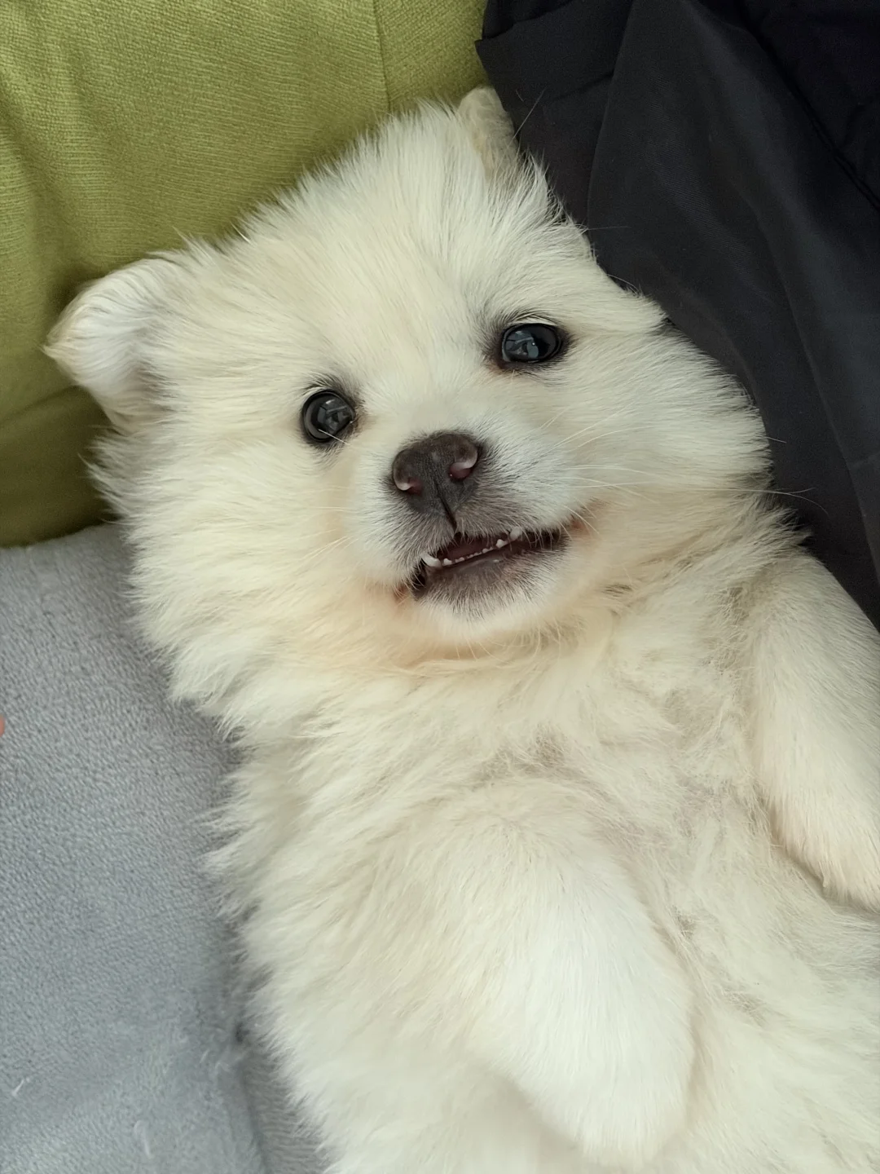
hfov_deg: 28.0
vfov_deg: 36.8
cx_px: 440
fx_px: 1763
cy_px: 587
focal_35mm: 52
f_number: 1.6
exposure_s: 1/30
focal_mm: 5.96
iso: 320
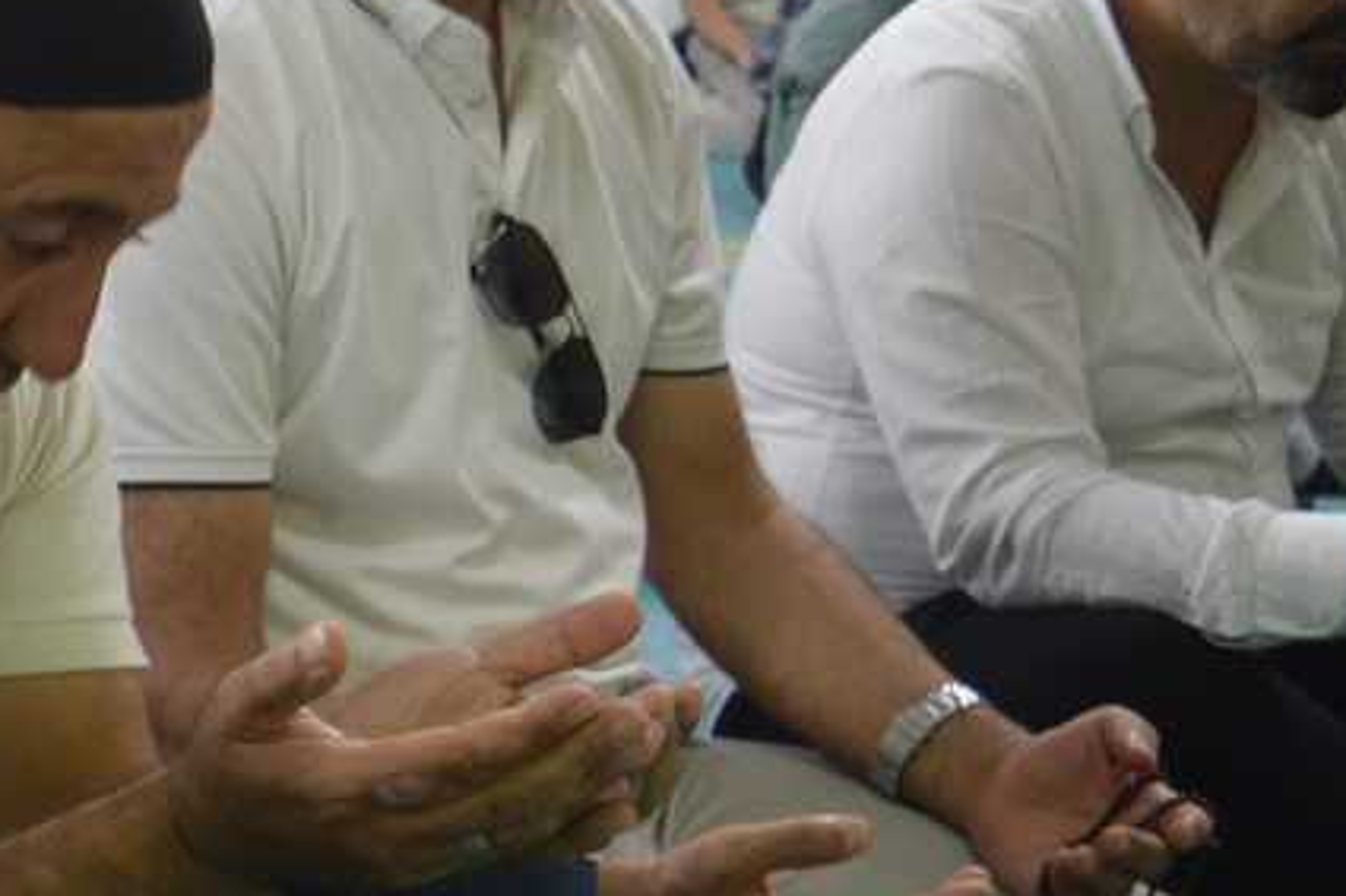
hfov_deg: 17.1
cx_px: -760
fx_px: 3961
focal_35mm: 106
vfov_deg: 12.9
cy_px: 592
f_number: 3.8
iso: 450
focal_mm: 22
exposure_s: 1/15
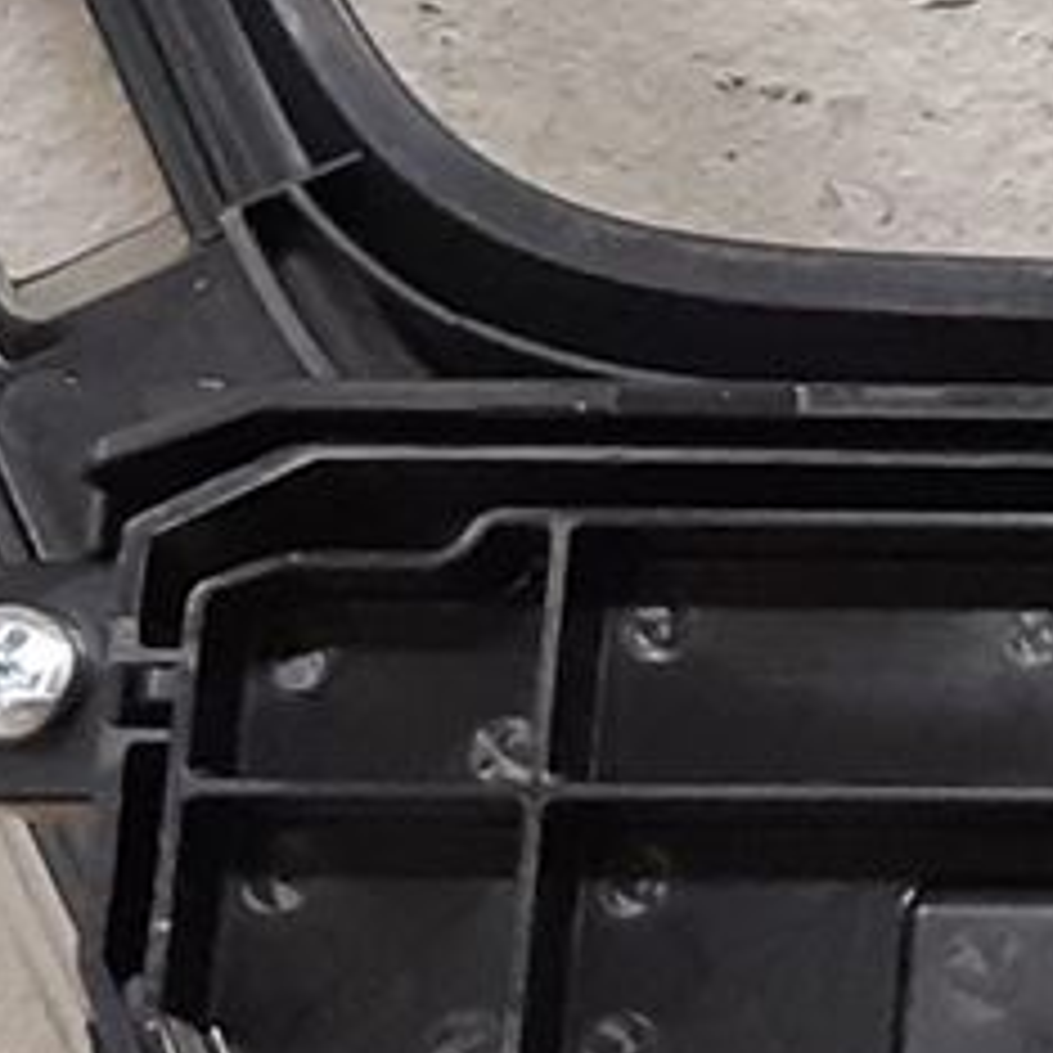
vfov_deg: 8.7
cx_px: 2565
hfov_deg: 8.0
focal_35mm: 201
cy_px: 320
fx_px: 6918
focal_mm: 3.93
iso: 250
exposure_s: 1/50
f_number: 1.7
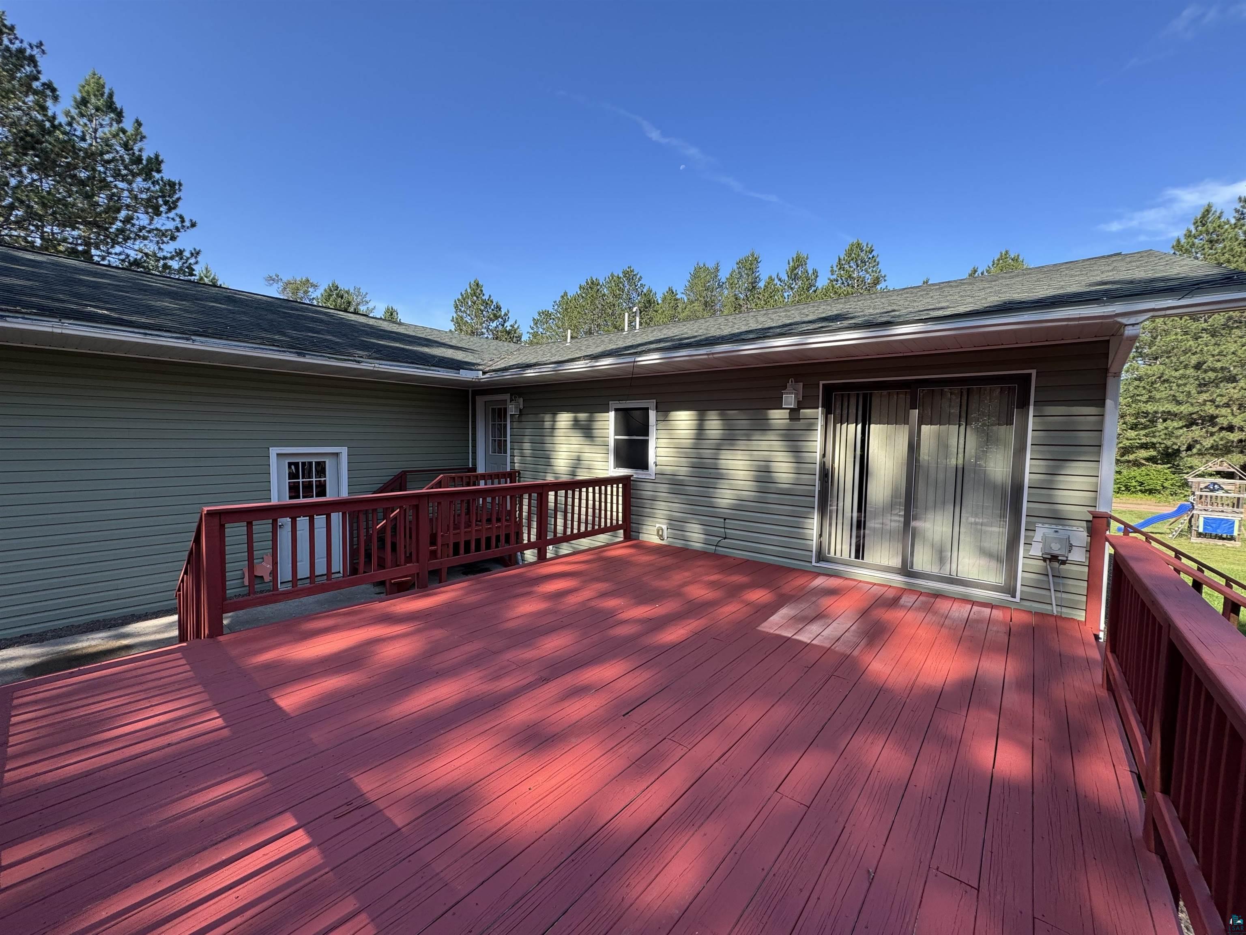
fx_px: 504
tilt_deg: -3.5
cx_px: 623
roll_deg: -1.3
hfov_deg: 102.1
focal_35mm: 14
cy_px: 468
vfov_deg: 85.7
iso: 40
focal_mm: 2.22
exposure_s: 1/459
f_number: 2.2
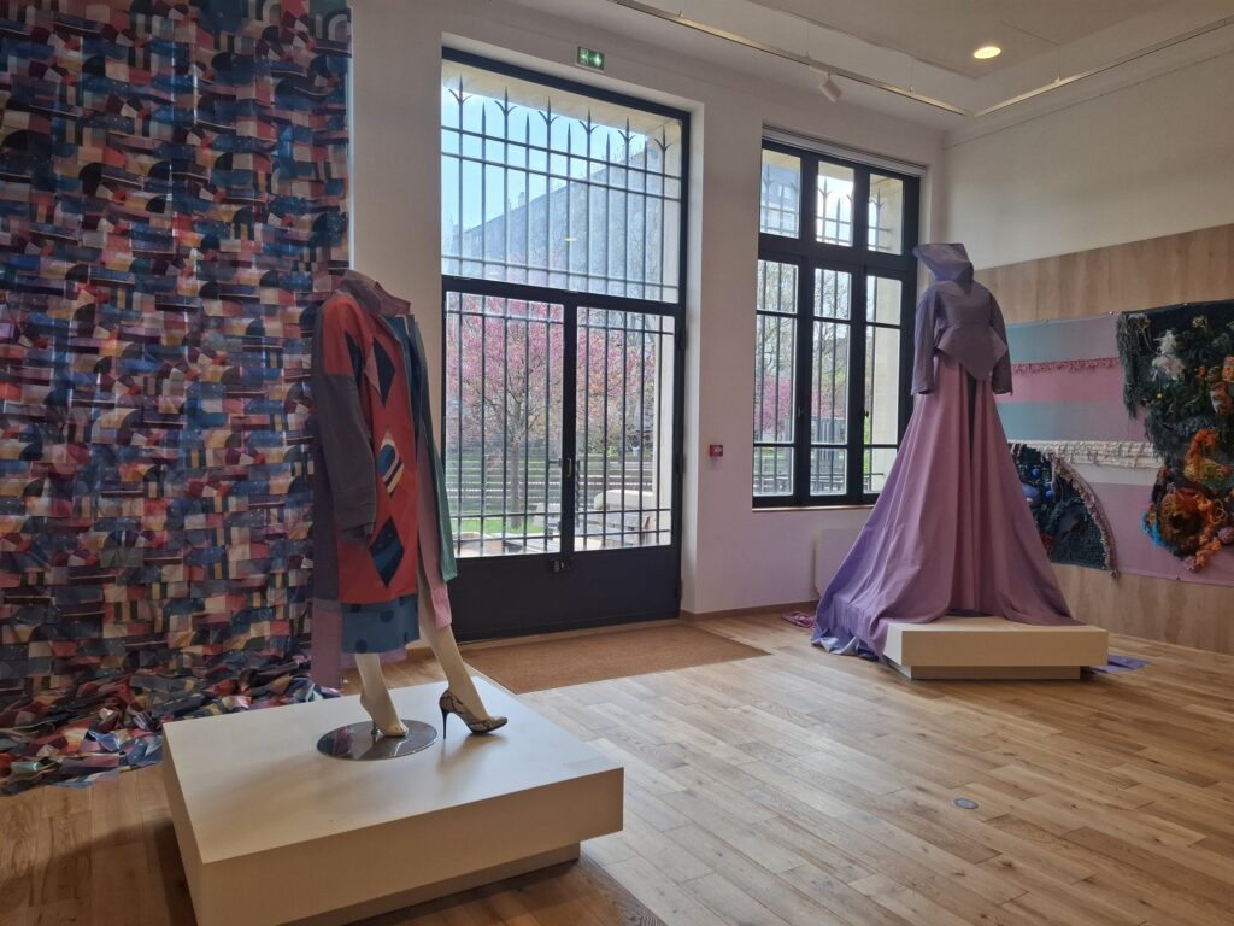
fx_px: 820
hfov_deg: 73.9
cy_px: 463
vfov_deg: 58.9
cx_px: 617
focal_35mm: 23
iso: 50
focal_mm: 5.54
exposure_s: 1/168
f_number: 1.8
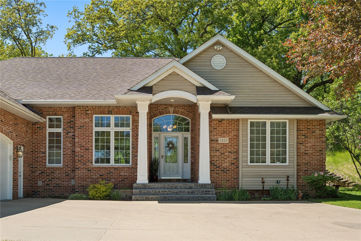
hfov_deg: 48.5
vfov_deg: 33.4
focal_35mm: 40
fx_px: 401
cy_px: 120
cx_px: 180
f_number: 10
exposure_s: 1/320
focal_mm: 27
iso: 400
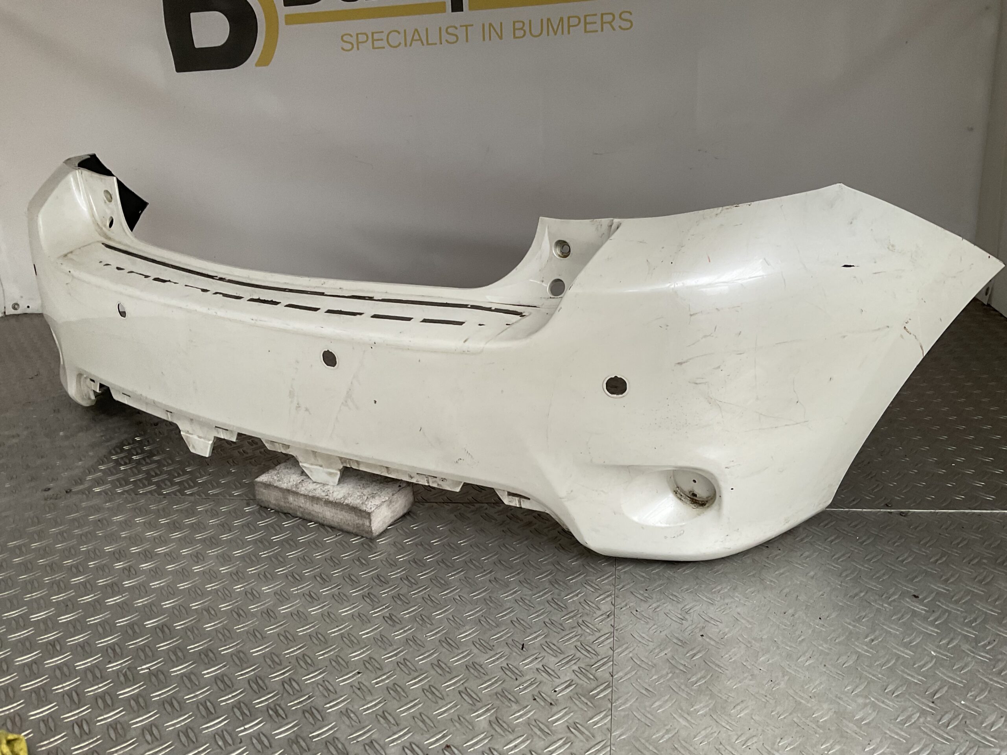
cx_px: 504
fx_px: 844
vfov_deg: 48.2
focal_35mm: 29
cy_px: 378
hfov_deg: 61.7
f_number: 1.8
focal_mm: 3
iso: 50
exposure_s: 1/50
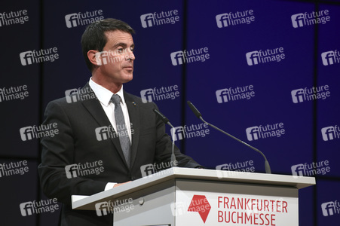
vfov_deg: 6.0
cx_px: 170
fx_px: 2171
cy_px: 113
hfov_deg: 9.0
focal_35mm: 230
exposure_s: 1/125
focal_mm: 230
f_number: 5.3
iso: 1250
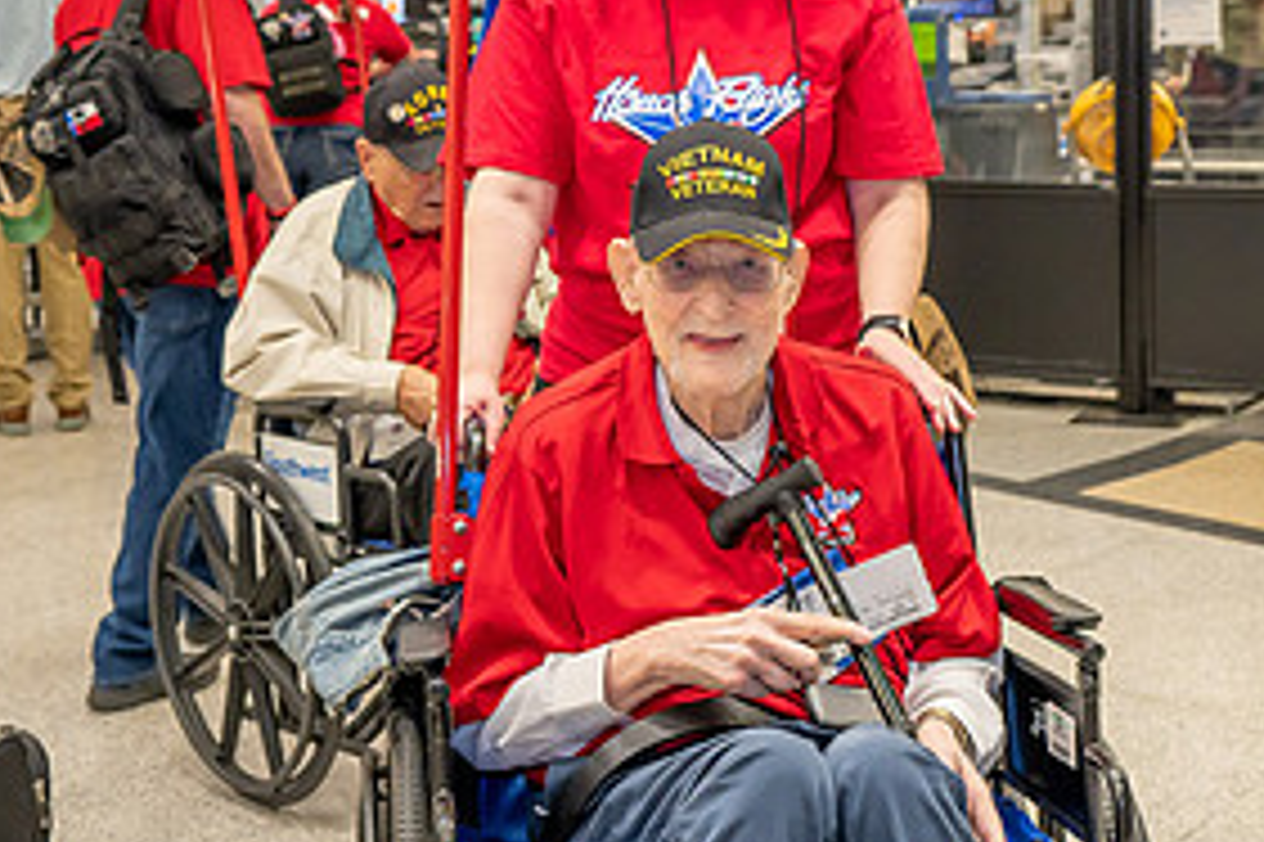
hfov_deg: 29.7
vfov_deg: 19.9
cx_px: 666
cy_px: 230
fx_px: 2386
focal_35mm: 68
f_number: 5
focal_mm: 33
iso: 1600
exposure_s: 1/100
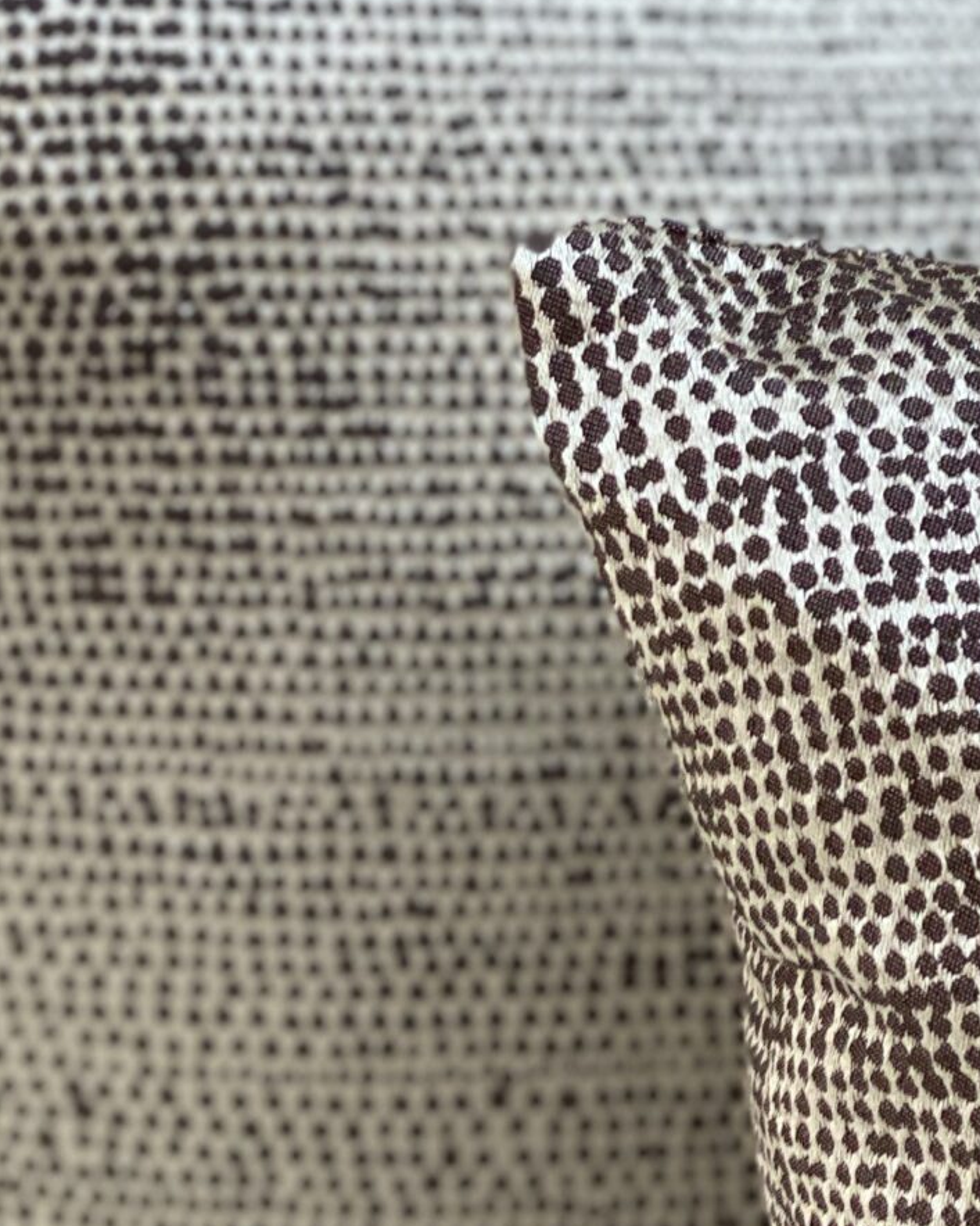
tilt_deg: -25.6
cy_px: 624
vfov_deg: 13.1
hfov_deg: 10.5
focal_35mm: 147
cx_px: 660
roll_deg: -3.4
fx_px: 5330
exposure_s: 1/122
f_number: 2
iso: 125
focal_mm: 6
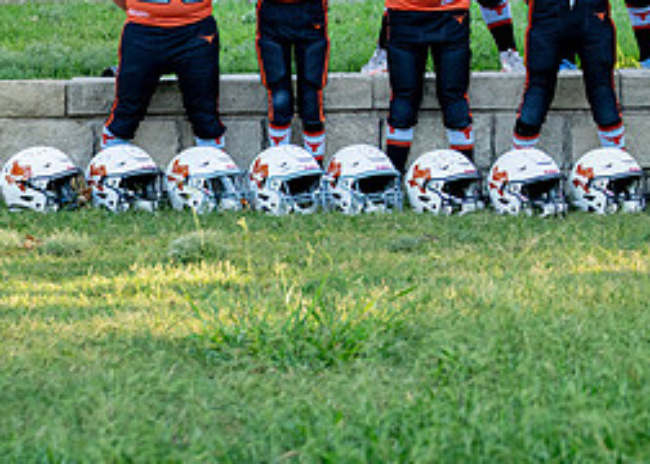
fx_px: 3175
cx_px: 729
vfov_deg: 8.3
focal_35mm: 172
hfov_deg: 11.5
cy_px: -65
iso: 200
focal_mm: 50
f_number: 2.2
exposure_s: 1/500
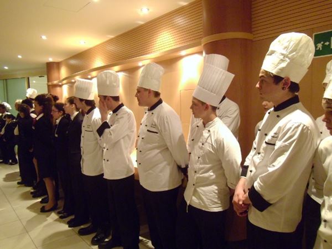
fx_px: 249
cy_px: 124
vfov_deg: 53.1
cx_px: 166
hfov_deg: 67.3
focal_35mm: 26
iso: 400
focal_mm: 4.7
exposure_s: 1/13
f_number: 2.8
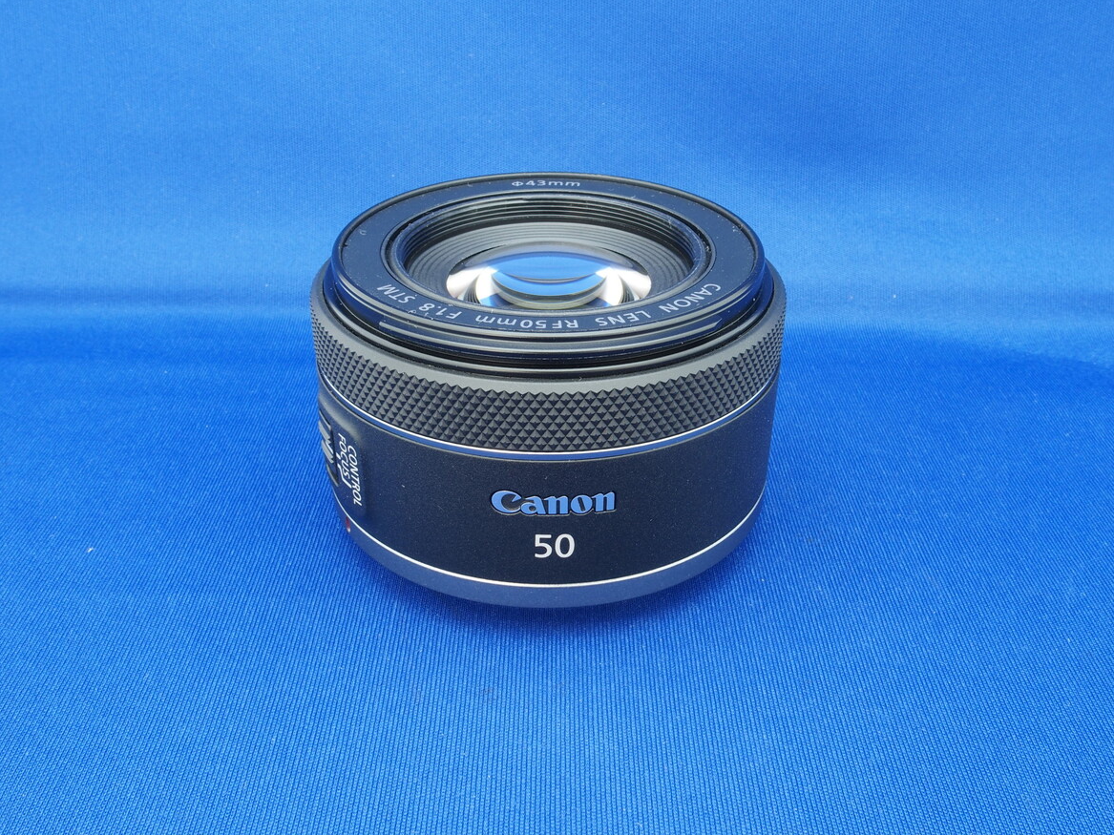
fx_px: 1158
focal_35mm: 36
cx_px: 572
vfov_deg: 39.7
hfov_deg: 51.4
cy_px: 419
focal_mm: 7.4
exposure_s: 3.2
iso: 100
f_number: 8
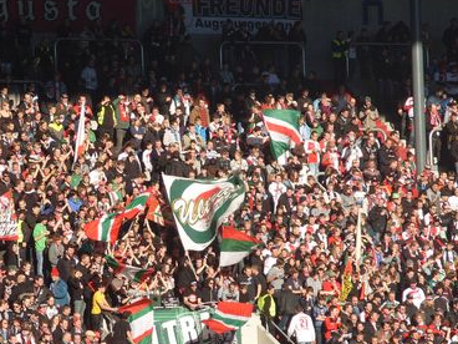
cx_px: 139
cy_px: 227
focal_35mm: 271
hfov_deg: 7.3
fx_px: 3586
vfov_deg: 5.5
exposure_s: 1/350
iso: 80
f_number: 5.9
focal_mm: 39
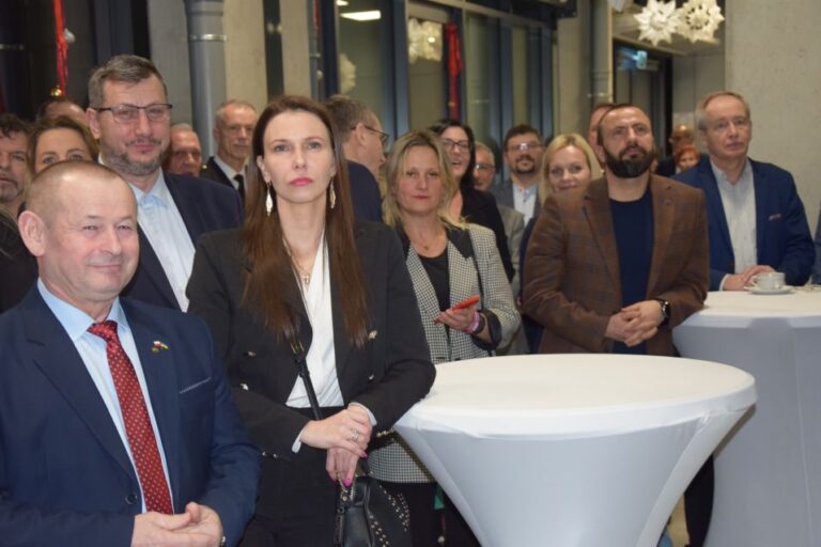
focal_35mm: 63
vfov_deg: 21.6
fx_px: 1437
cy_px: 274
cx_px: 410
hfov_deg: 31.9
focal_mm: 42
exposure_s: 1/60
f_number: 4.8
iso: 1000
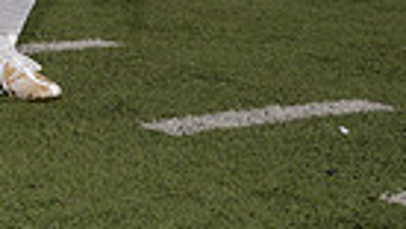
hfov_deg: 14.2
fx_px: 1617
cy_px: -352
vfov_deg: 7.5
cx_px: 71
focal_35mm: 150
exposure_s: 1/250
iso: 100
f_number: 11
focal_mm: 44
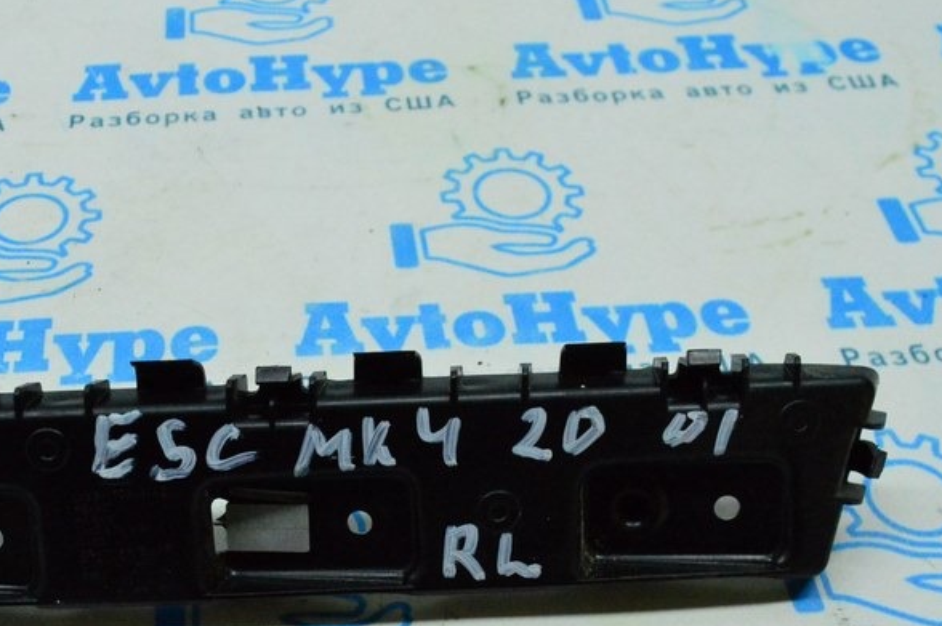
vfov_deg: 28.2
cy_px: 459
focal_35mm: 47
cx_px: 256
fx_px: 1229
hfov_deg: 40.9
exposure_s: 1/640
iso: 6400
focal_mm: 18
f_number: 6.3
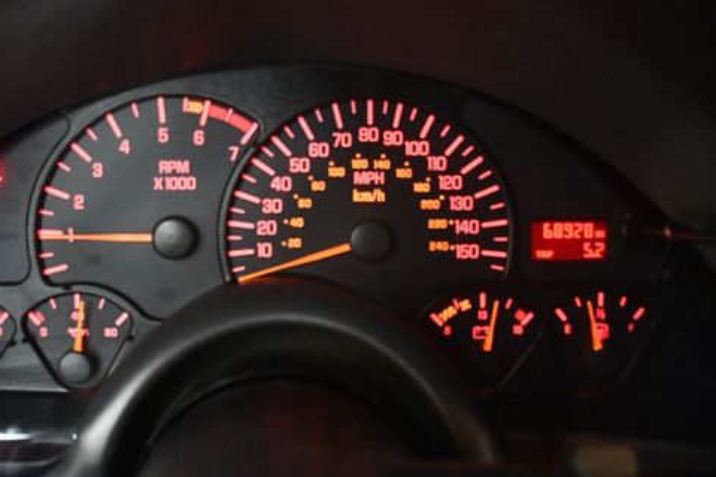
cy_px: 221
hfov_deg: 52.4
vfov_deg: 36.9
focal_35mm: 36
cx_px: 257
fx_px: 716
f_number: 3.5
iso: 7200
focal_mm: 18
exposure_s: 1/60
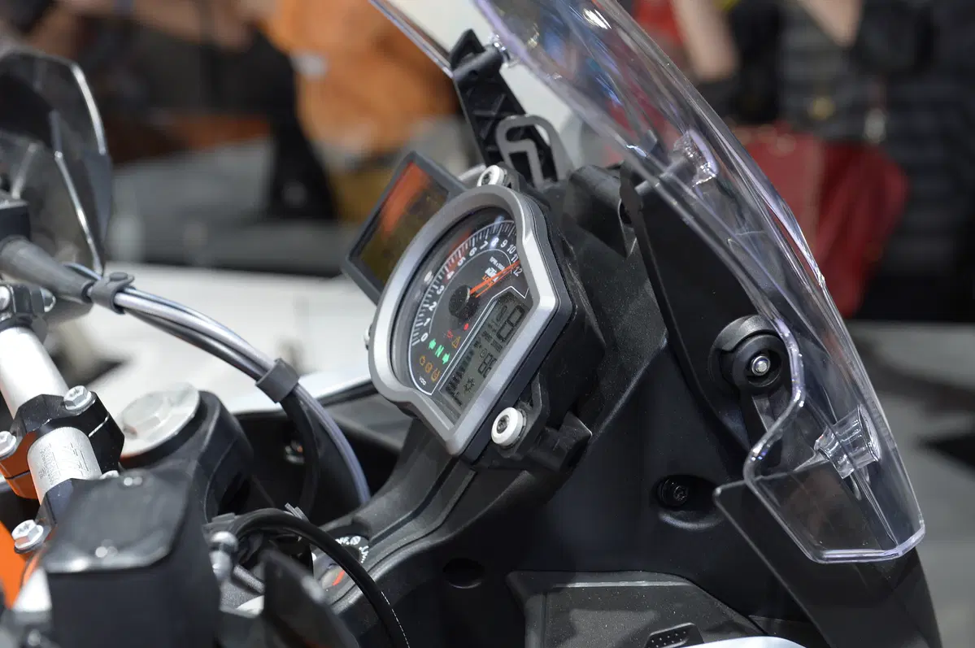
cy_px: 324
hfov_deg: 28.9
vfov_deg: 19.4
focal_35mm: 70
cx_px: 488
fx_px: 1894
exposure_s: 1/200
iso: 1250
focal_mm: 70
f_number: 5.6
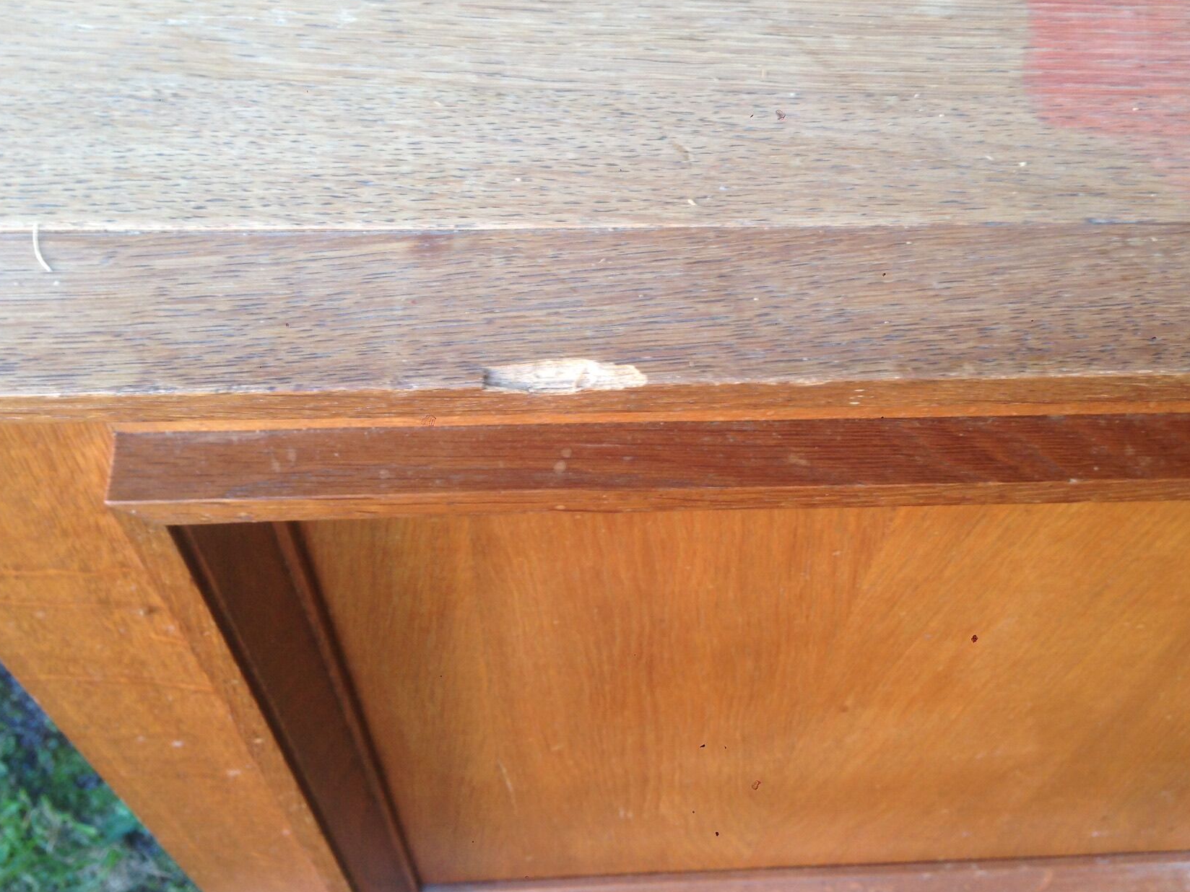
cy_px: 398
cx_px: 650
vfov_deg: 35.1
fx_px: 1409
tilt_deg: -61.6
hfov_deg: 45.7
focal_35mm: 41
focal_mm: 4.12
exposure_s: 1/20
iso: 50
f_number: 2.4
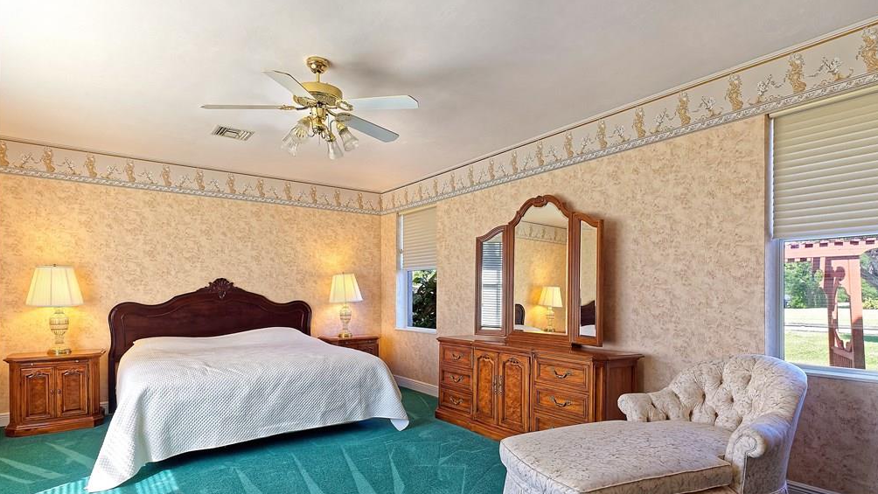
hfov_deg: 86.6
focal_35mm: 20
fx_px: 466
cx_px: 442
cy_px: 305
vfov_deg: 55.3
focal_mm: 9
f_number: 7.1
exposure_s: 1/20
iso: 200
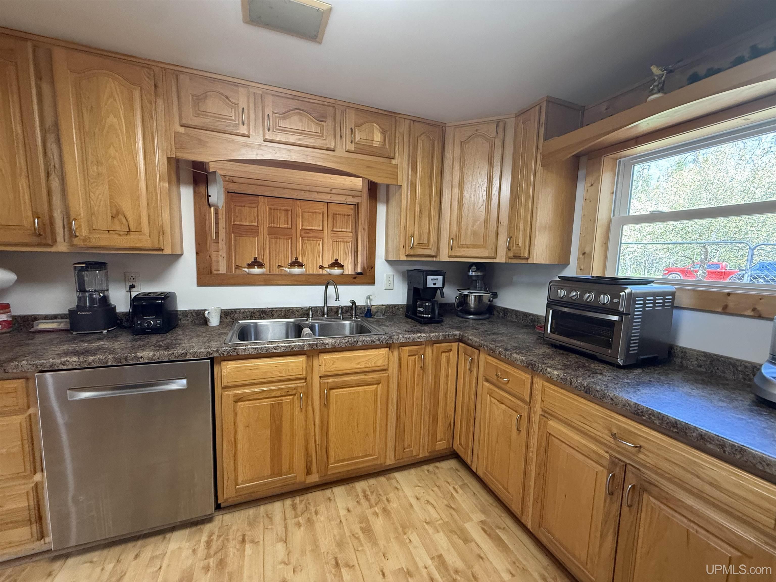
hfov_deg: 102.1
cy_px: 291
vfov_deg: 85.7
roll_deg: -2.1
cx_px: 388
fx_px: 314
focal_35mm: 14
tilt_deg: -5.2
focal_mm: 2.22
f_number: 2.2
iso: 400
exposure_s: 1/60
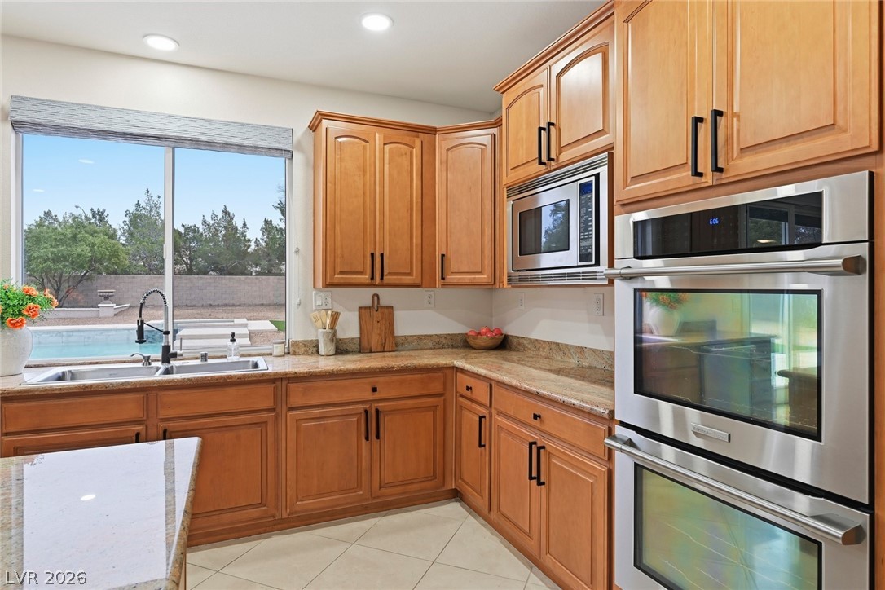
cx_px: 442
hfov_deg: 85.4
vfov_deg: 63.2
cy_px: 295
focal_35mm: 20
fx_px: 479
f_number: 10
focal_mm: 19.5
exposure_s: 1/100
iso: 500
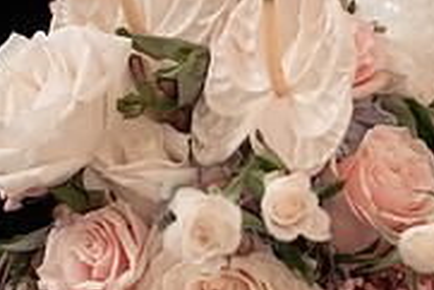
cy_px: 189
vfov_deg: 7.4
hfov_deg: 11.0
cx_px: 272
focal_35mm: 186
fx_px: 2244
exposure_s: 1/250
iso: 1600
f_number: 3.2
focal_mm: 75
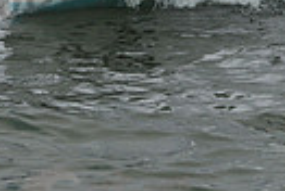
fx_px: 2452
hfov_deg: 6.6
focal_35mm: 309
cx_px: 305
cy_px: -151
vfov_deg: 4.4
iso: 400
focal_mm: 70
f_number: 9
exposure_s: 1/800
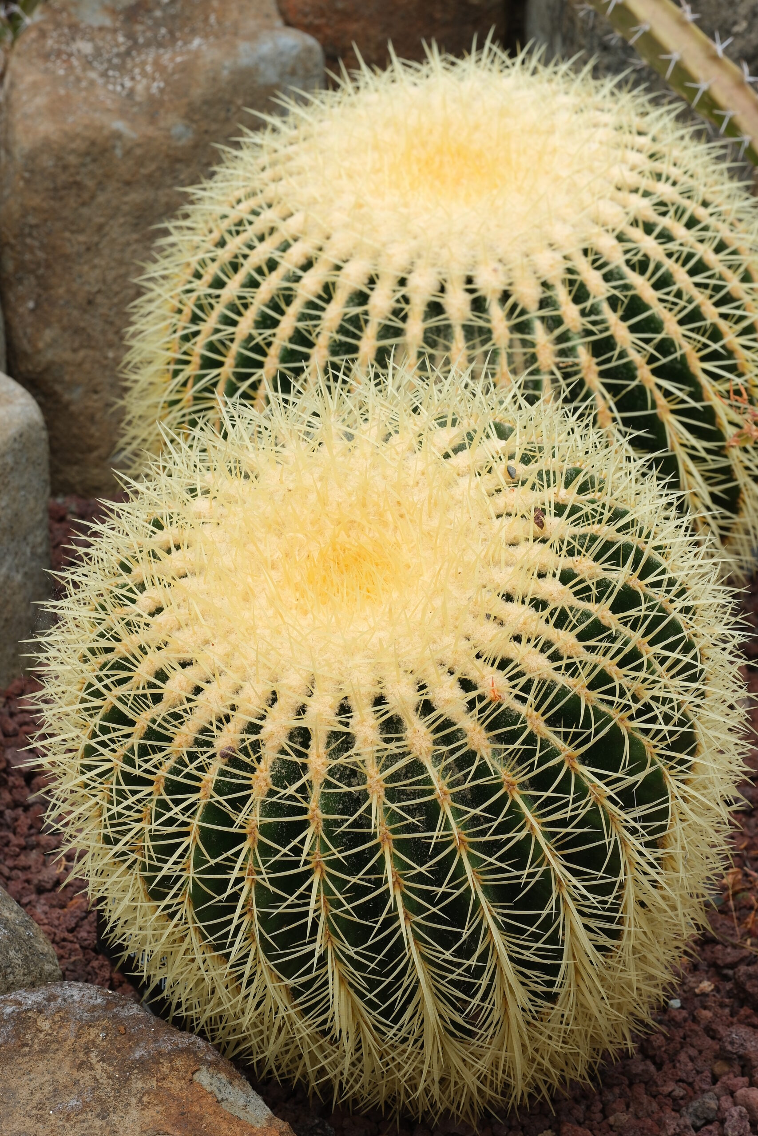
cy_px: 568
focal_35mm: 120
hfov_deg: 11.4
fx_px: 3789
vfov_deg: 17.1
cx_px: 379
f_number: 11
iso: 160
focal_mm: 80
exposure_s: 1/75
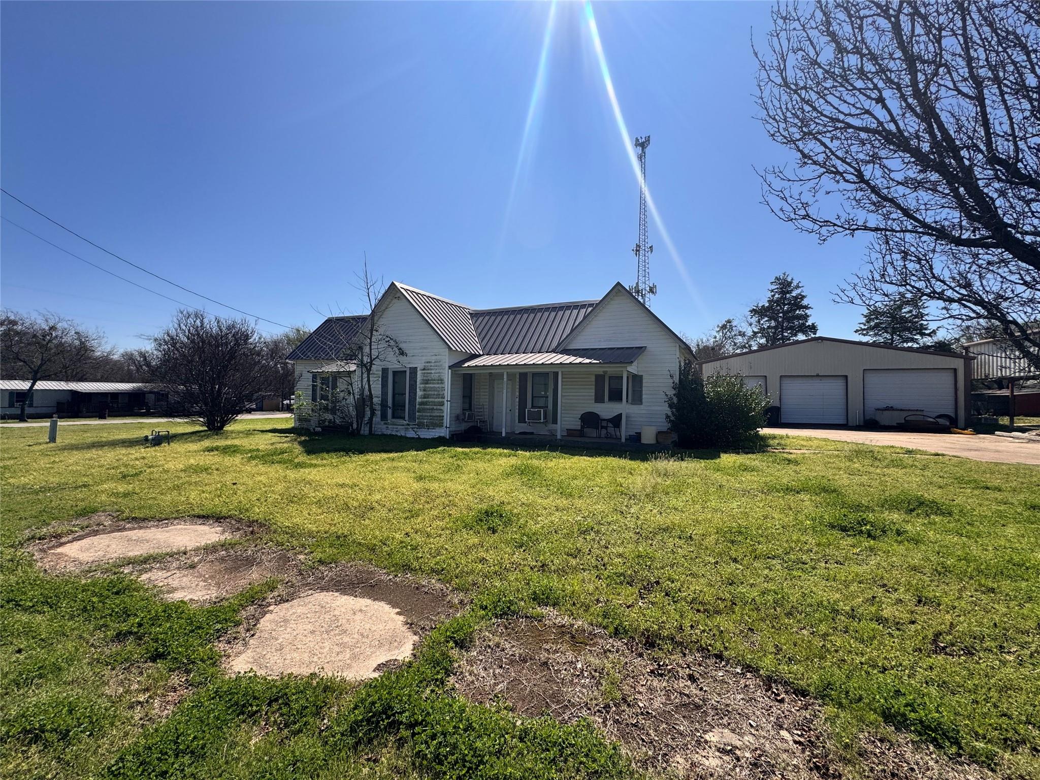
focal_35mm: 14
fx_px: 421
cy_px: 390
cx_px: 520
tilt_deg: +0.7
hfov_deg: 102.1
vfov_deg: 85.7
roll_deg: -1.1
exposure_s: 1/2674
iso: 50
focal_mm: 2.22
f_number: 2.2
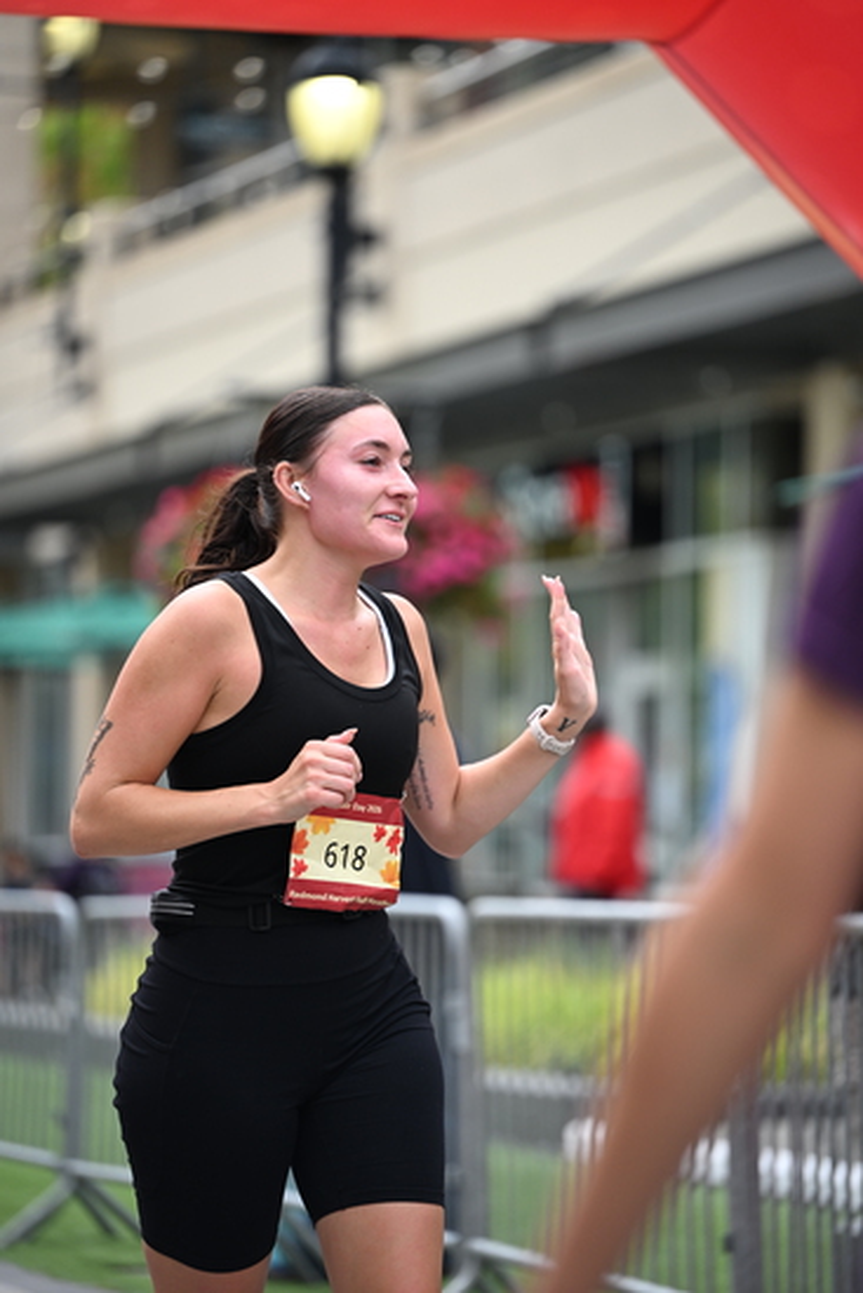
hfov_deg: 8.6
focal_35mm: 160
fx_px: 5749
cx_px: 432
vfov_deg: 12.8
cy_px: 646
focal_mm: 160
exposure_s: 1/2000
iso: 640
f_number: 2.8
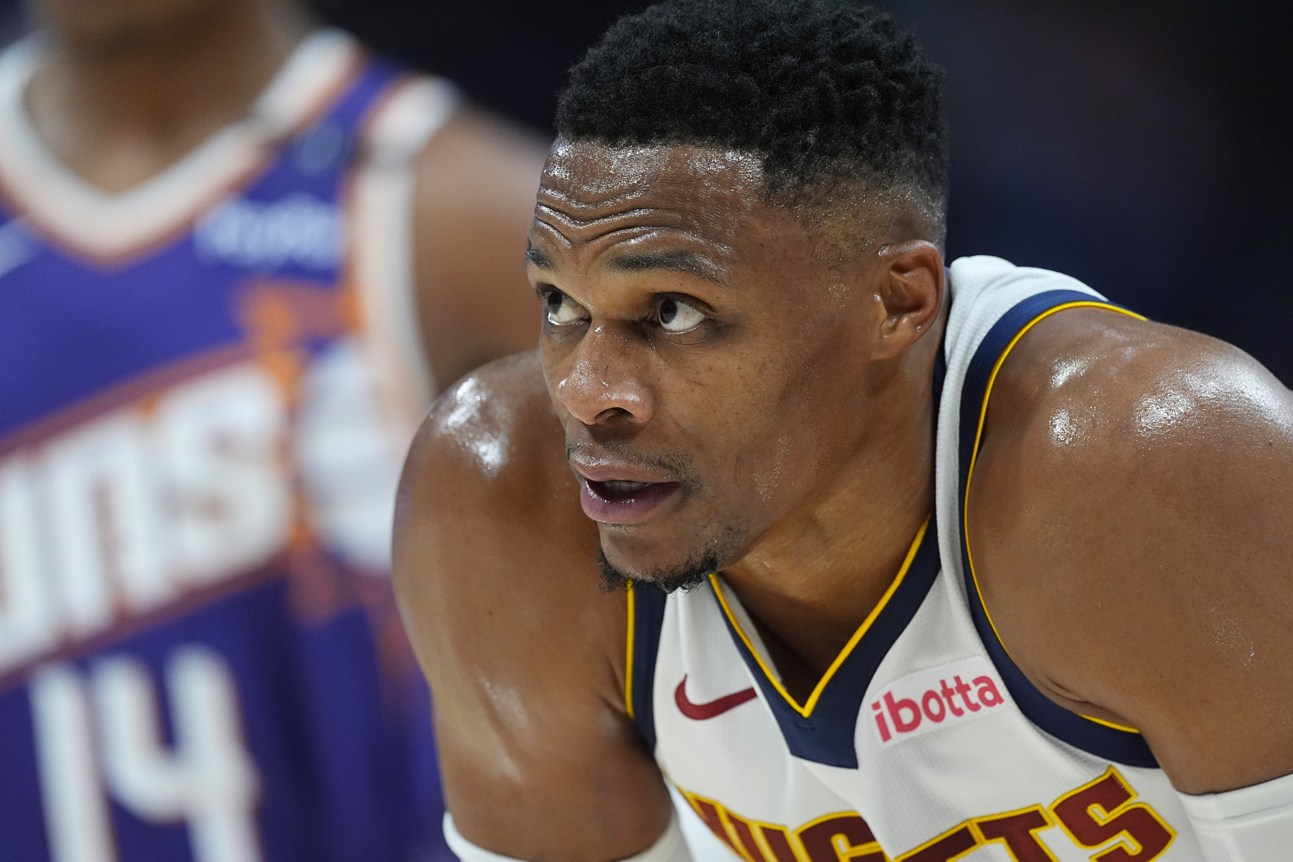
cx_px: 646
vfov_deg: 2.3
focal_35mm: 600
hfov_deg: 3.4
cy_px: 431
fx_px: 21548
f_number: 4
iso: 4000
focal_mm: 600
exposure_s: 1/1000
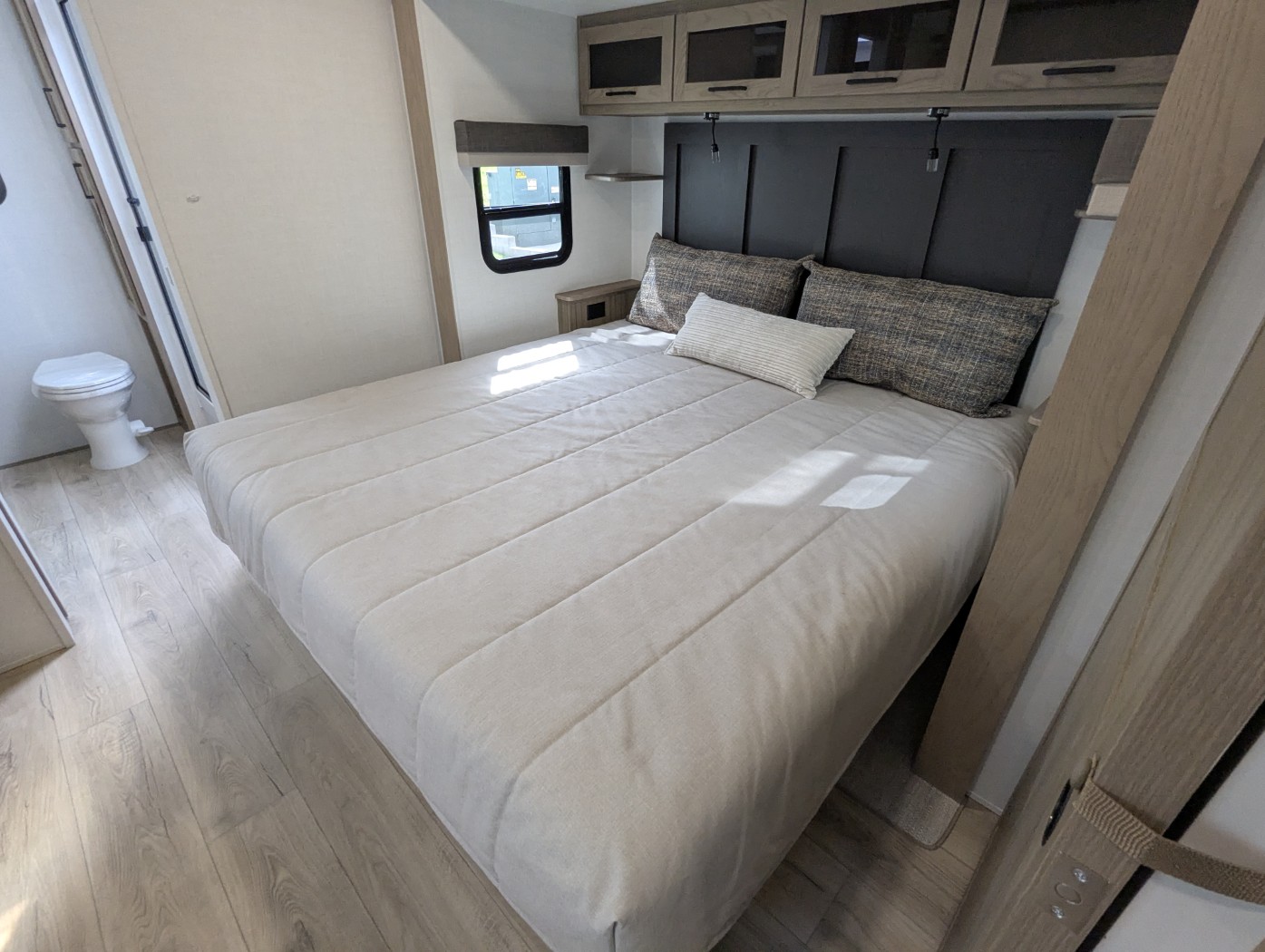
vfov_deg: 78.2
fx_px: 585
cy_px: 476
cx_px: 632
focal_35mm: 16
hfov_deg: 94.4
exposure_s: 1/172
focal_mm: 2.35
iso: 292
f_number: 2.2
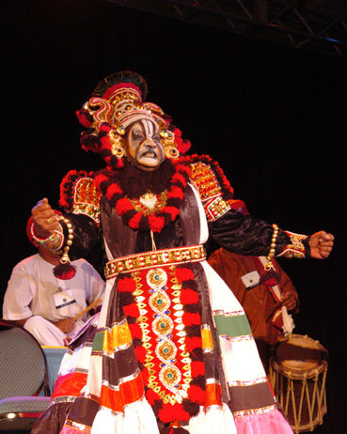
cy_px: 271
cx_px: 165
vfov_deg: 26.0
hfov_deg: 21.0
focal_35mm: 73
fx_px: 938
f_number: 2.8
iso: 800
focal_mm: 40
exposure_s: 1/100
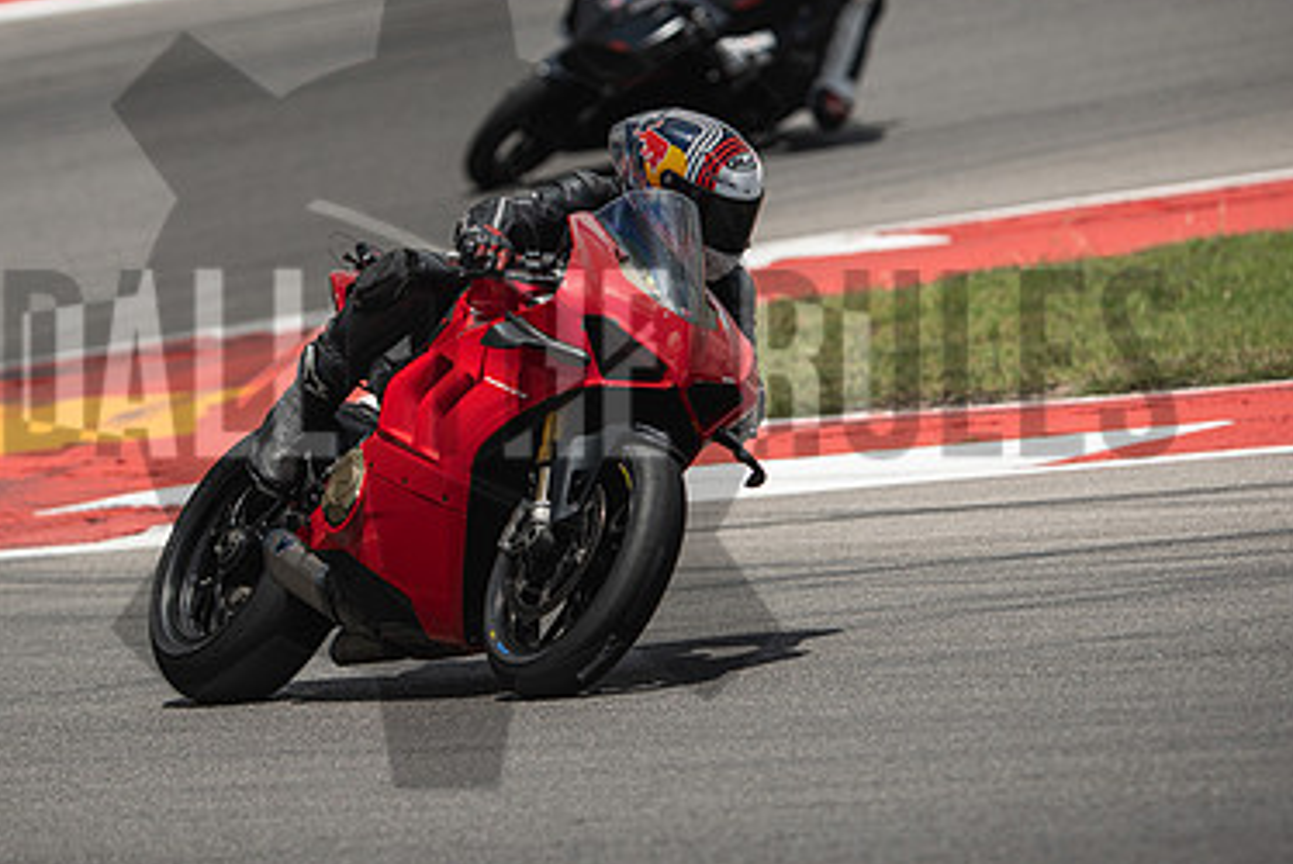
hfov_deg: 4.4
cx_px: 446
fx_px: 16714
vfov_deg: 3.0
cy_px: 368
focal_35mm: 465
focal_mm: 200
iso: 125
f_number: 2.8
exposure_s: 1/2000
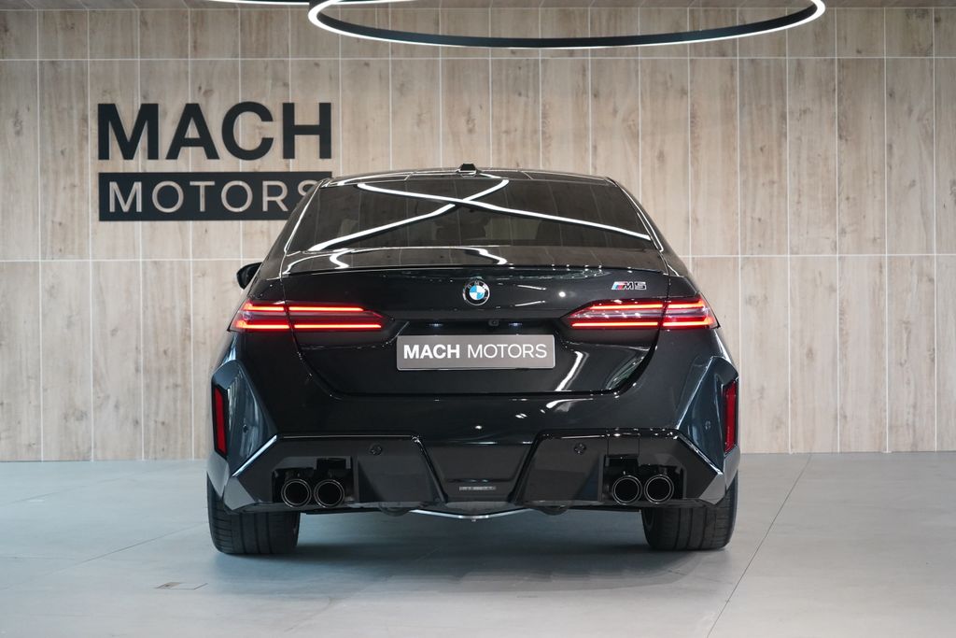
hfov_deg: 28.8
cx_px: 478
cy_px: 319
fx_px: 1859
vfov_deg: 19.5
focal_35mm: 70
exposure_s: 1/160
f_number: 5.6
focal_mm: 70
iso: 5000
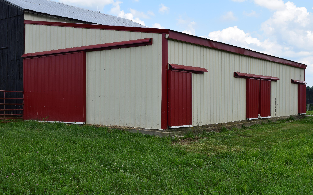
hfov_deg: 43.5
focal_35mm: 46
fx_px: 392
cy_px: 98
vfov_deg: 28.0
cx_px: 156
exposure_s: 1/500
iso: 320
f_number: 11
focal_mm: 30
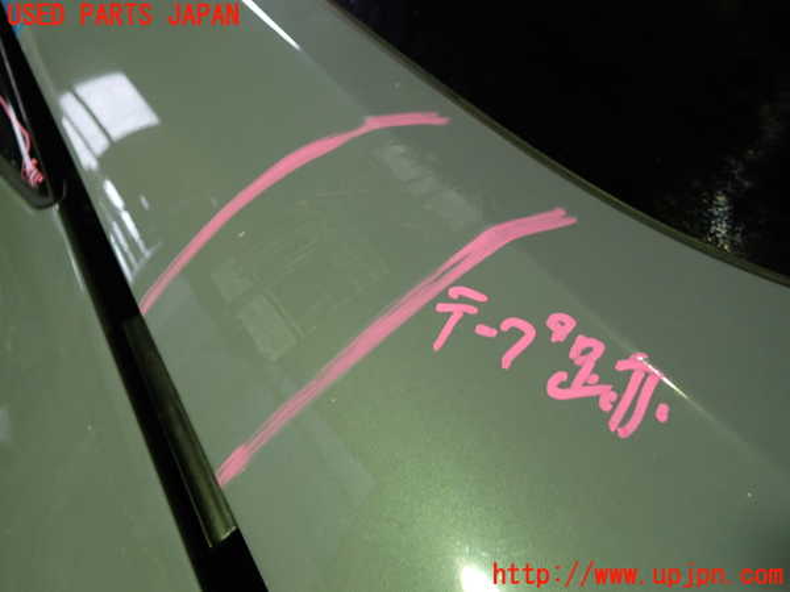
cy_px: 296
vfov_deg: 46.8
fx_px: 685
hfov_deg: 60.0
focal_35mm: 30
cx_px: 395
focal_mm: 5.4
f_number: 2.3
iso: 200
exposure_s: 1/30
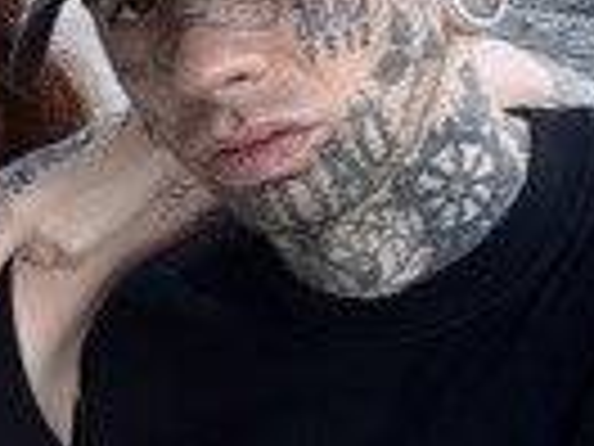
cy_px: 273
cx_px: -148
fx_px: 1270
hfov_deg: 23.6
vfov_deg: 19.9
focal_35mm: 74
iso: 32
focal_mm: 2.22
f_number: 2.2
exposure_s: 1/99
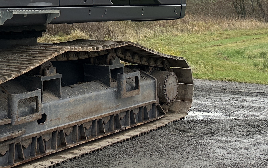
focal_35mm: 76
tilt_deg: +0.6
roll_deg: +4.5
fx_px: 555
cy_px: -15
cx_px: 19
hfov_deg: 26.1
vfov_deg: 16.7
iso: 80
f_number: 1.78
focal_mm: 6.86
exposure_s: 1/797
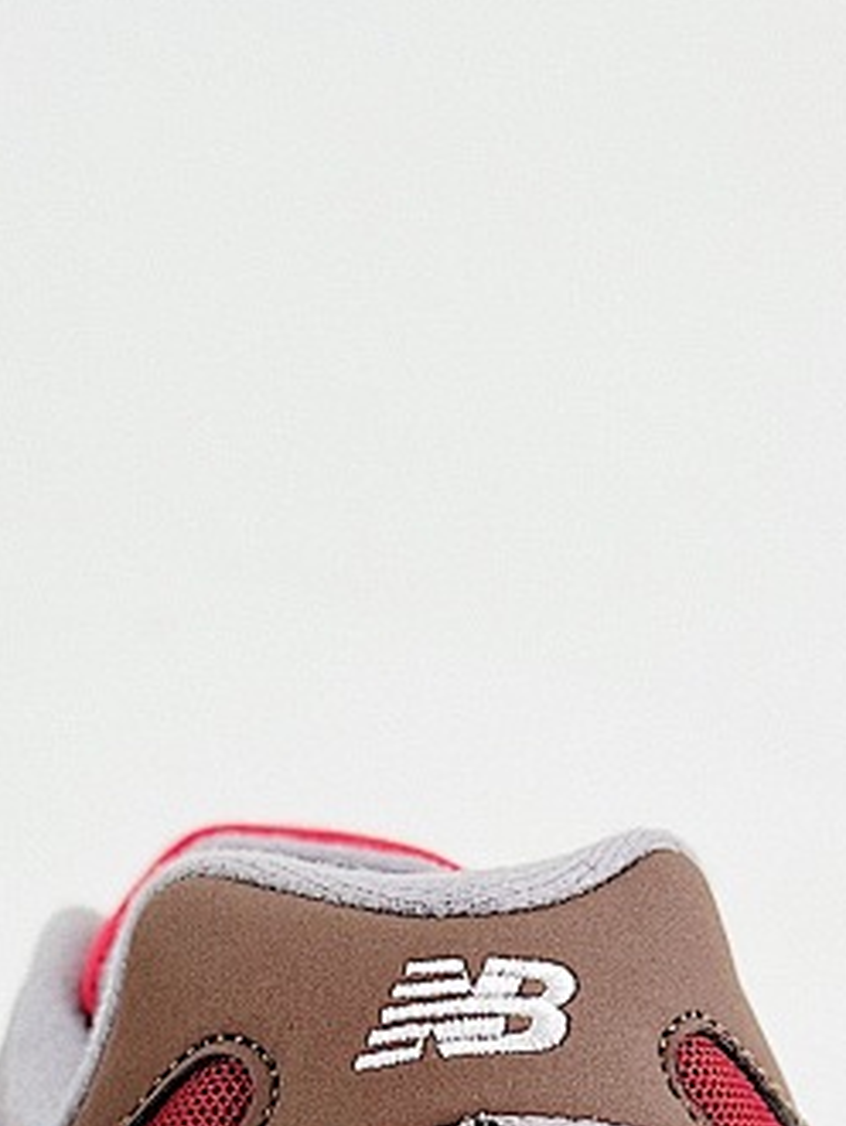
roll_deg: +2.0
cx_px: -41
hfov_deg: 16.9
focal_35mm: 85
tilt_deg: -9.0
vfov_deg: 21.0
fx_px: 2766
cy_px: 1437
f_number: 1.5
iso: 50
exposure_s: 1/797
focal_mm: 5.7
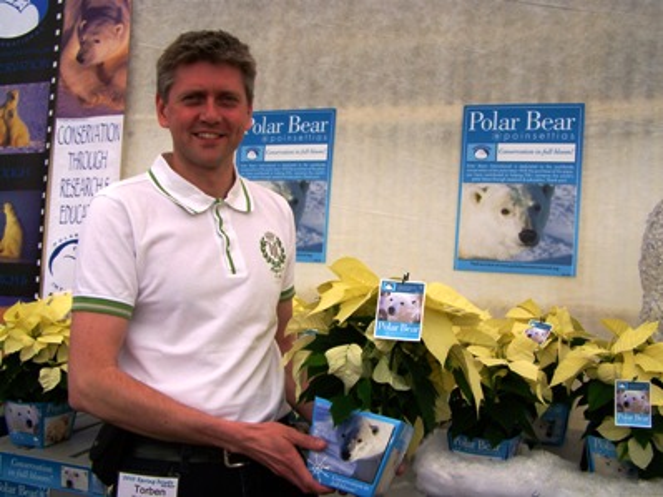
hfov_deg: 49.0
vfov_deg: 37.7
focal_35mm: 38
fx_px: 728
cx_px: 332
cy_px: 248
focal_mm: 6.3
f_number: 4
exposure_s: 1/320
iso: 64
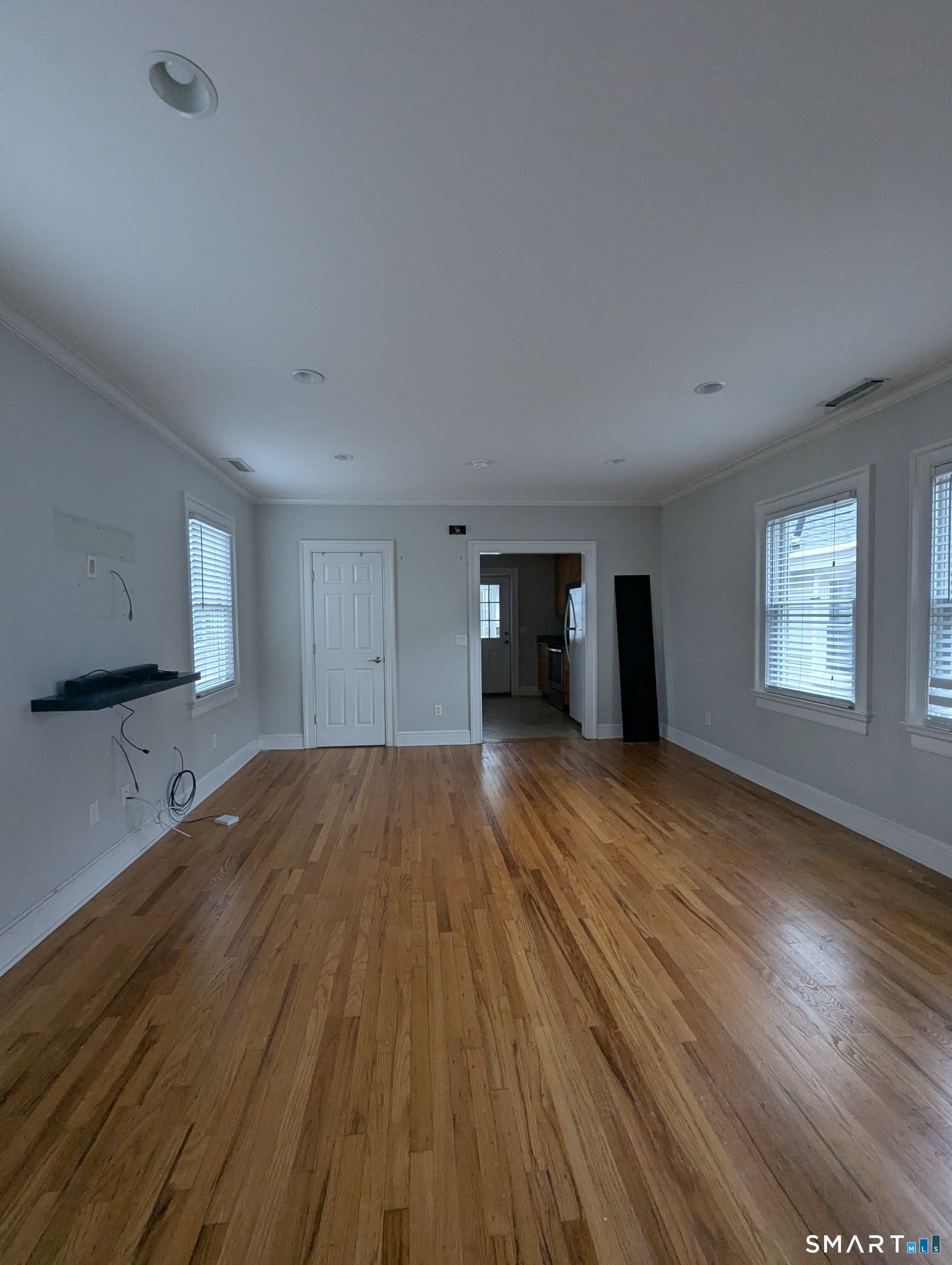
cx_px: 476
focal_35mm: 13
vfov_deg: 106.1
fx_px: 475
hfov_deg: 90.1
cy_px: 632
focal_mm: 1.95
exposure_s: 1/121
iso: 187
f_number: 2.2
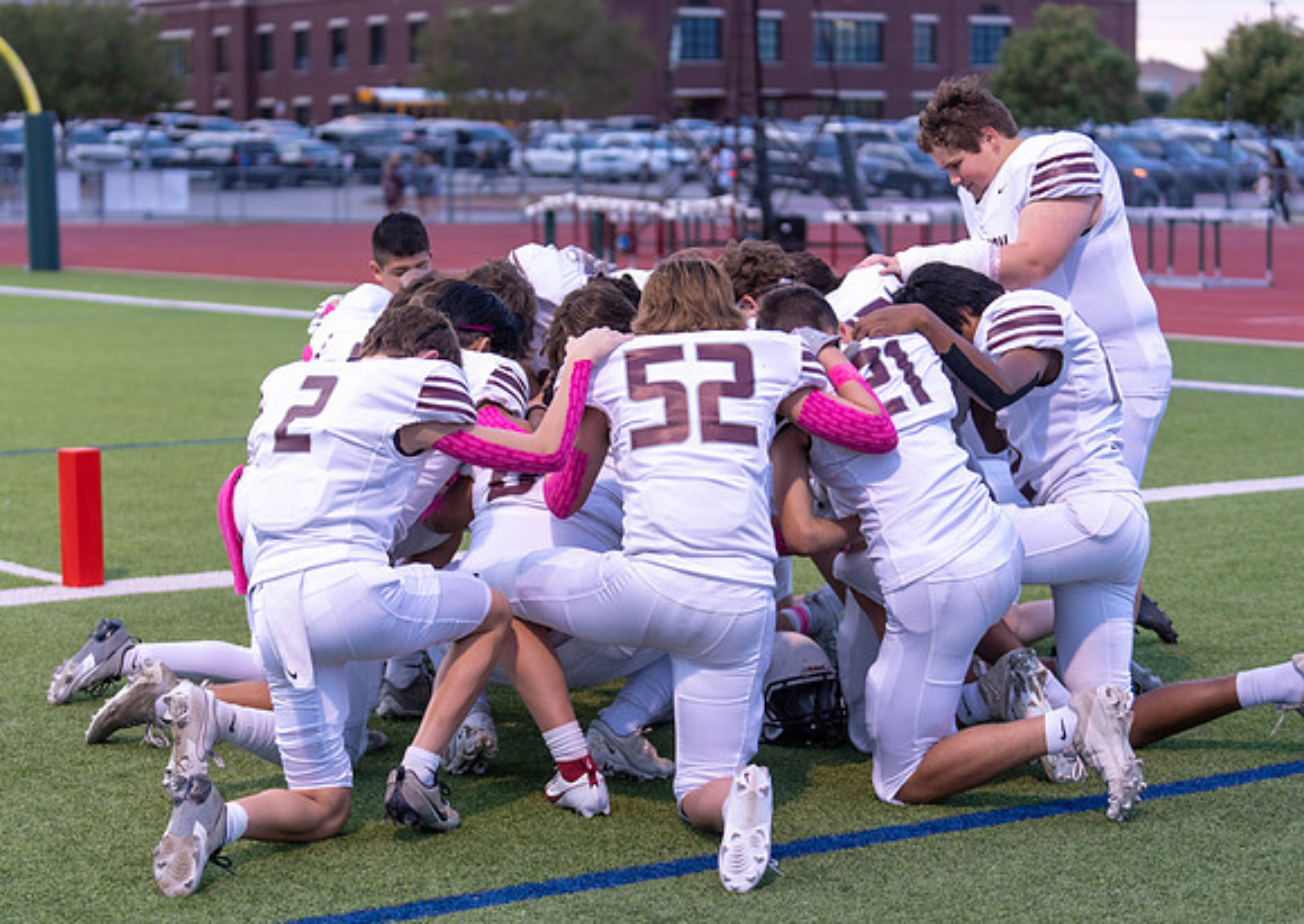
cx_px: 540
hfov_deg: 23.8
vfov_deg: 17.0
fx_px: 3087
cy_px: 495
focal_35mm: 84
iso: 640
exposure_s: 1/320
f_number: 2.8
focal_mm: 70
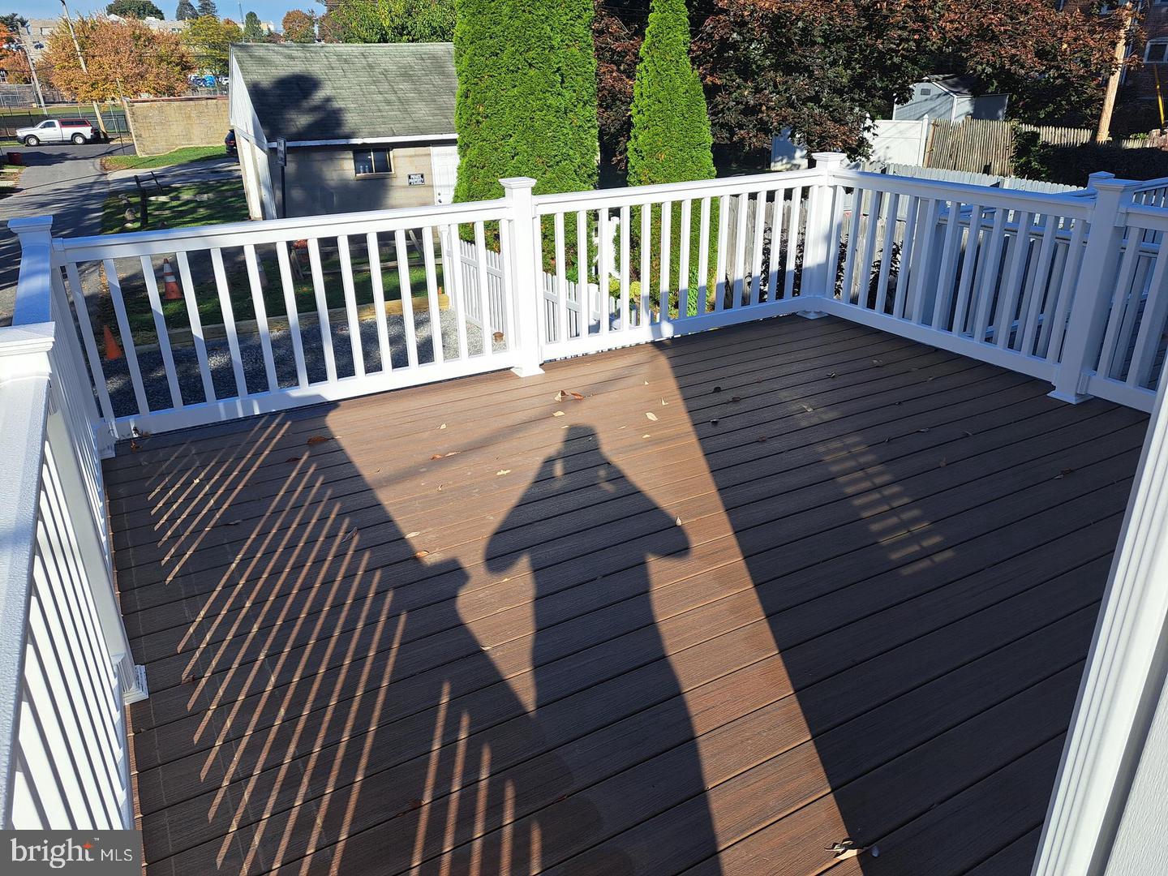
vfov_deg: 56.8
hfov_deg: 71.6
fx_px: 810
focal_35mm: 24
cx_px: 584
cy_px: 438
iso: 50
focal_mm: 5.23
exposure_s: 1/2066
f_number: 1.8
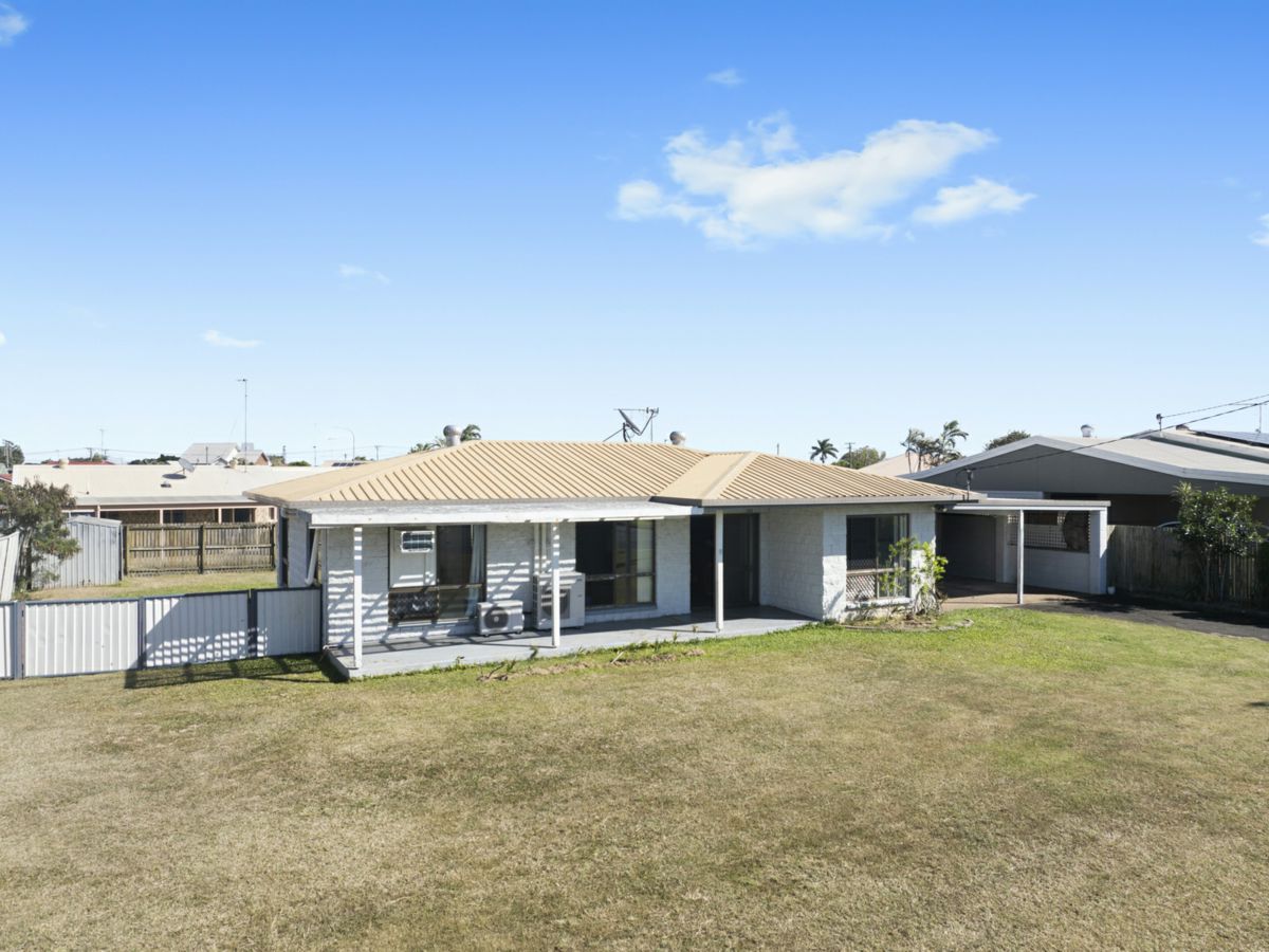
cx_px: 634
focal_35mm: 24
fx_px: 880
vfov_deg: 56.8
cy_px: 476
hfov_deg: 71.6
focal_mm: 12.29
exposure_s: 1/1600
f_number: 2.8
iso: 100
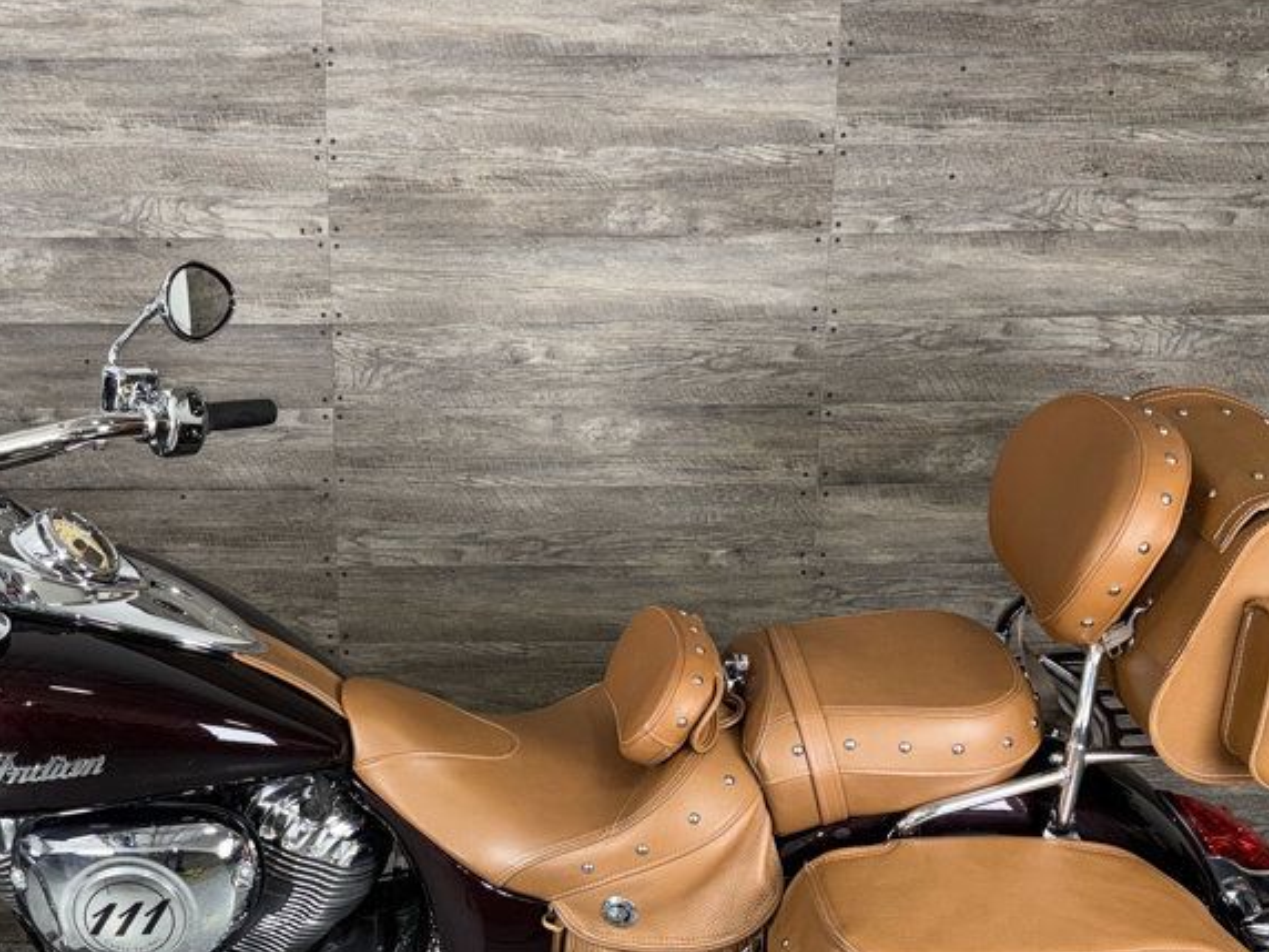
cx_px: 455
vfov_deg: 33.2
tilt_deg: -12.2
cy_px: 652
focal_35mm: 43
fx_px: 1576
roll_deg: +0.6
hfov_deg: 43.4
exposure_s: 1/30
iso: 64
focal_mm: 6.76
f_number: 1.78
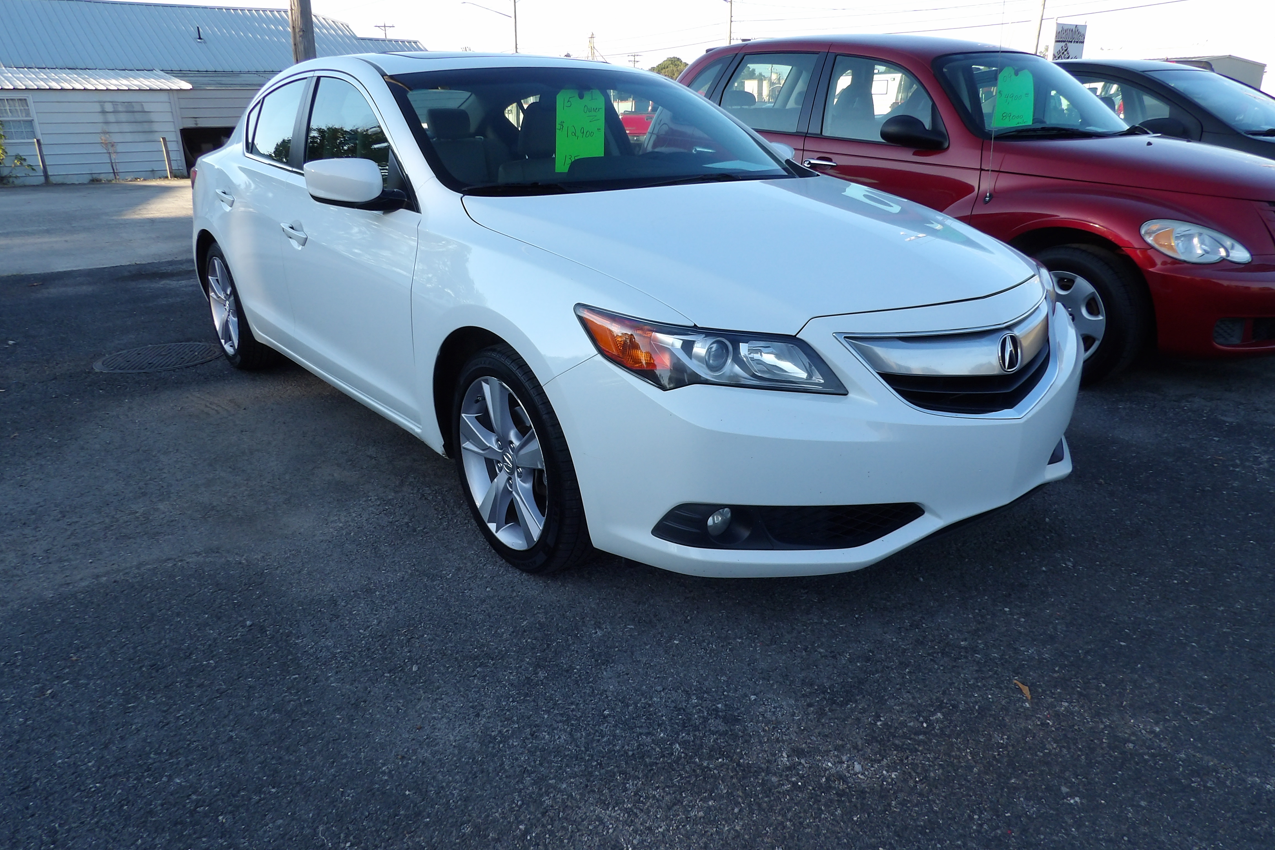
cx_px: 637
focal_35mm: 25
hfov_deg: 71.5
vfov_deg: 51.3
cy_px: 431
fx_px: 885
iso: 100
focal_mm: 4.3
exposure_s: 1/95
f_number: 5.6
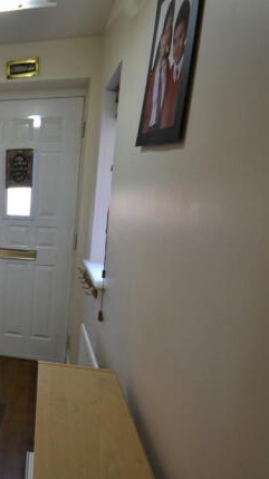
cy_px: 238
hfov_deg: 38.6
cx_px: -33
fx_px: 305
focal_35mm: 24
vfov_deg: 76.3
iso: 560
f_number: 4
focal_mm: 10
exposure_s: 1/60
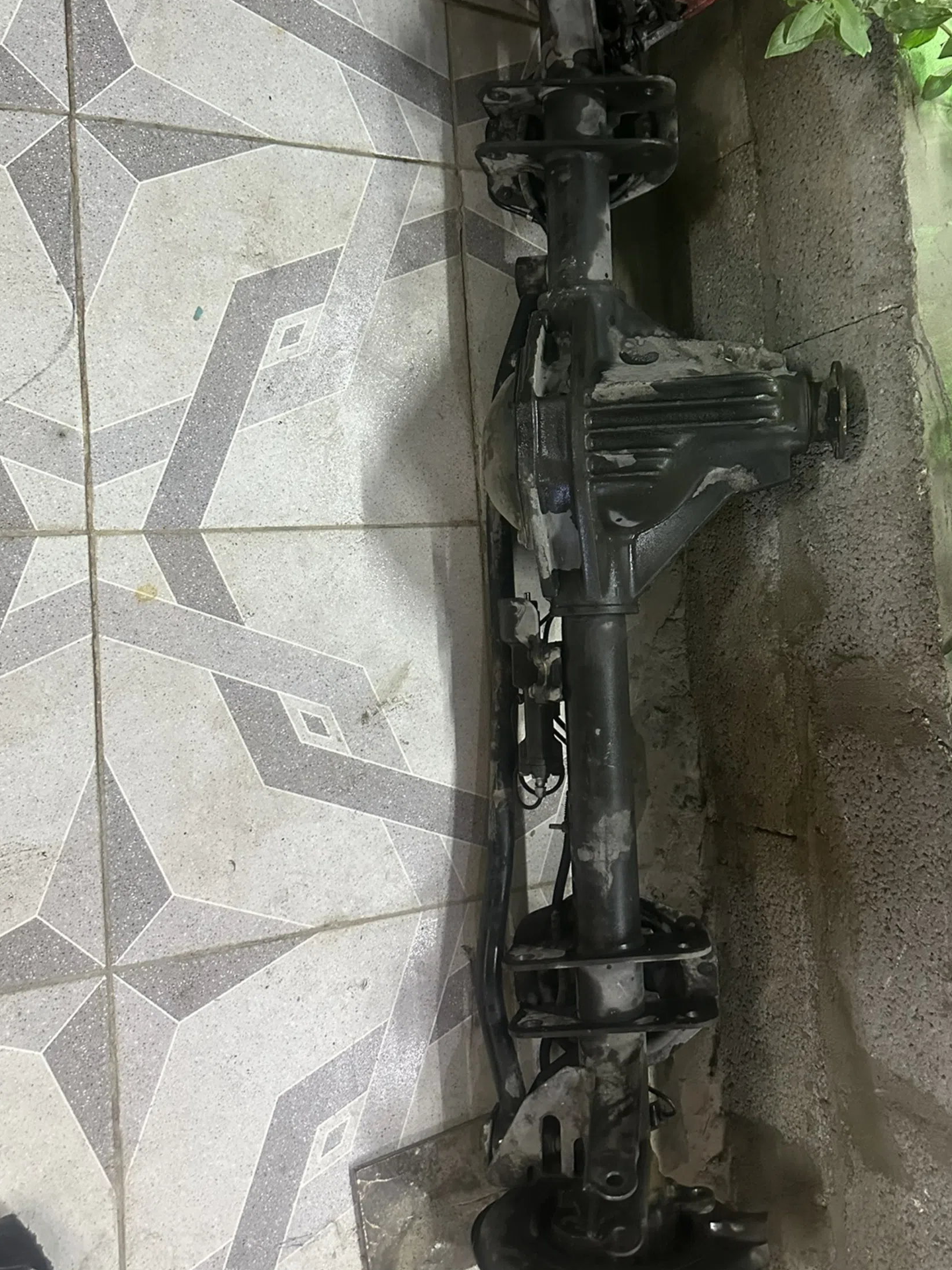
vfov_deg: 59.6
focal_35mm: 30
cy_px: 532
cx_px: 510
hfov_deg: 46.7
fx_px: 1100
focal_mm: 6.86
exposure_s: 1/60
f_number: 1.78
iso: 800
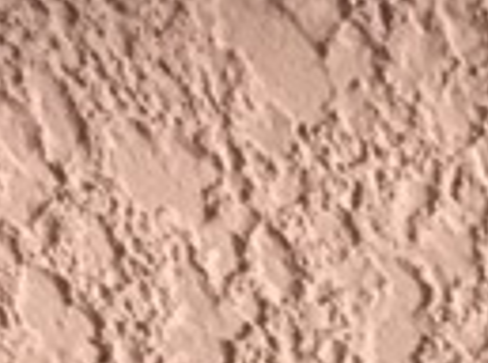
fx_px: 2024
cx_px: 772
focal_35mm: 144
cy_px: 838
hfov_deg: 12.9
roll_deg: +9.9
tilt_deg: -30.3
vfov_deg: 9.3
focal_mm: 4.15
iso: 640
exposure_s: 1/17
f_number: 2.2
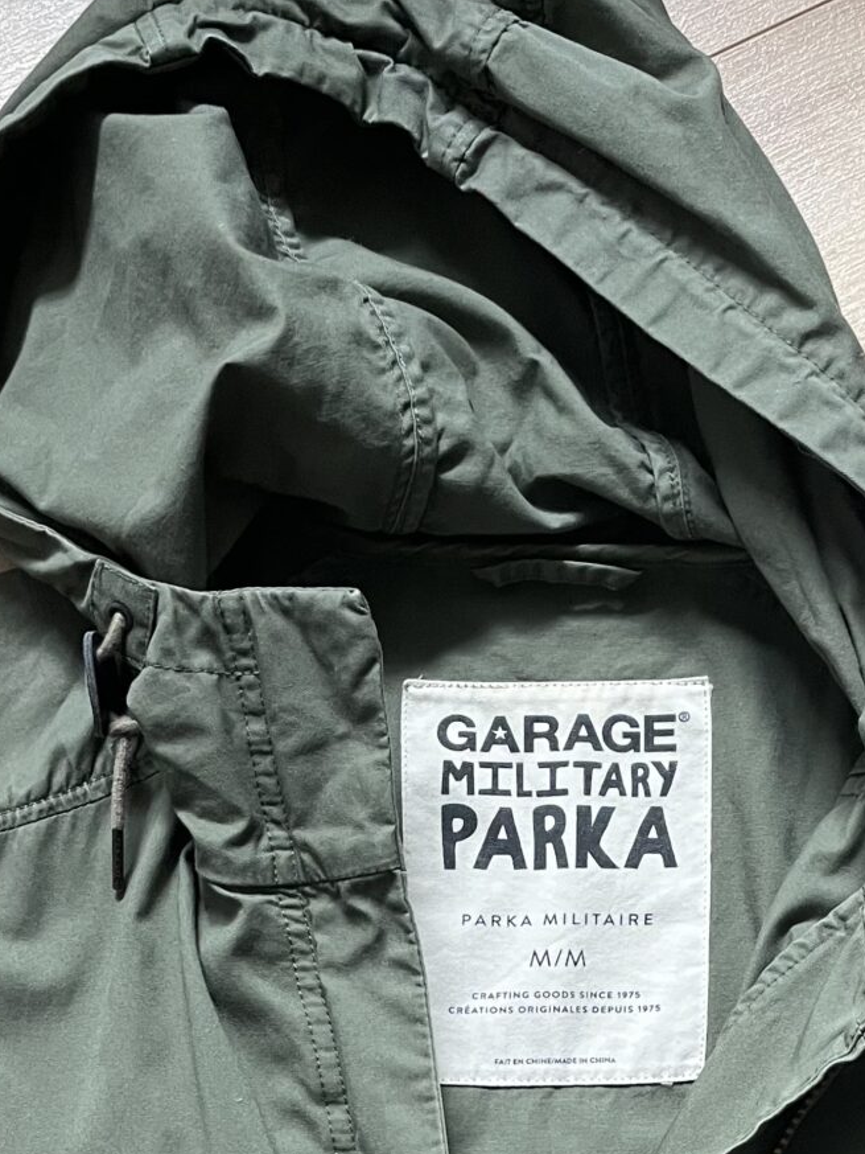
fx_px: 2032
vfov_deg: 29.1
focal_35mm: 61
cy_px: 1215
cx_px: 491
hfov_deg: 24.0
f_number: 1.6
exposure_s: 1/60
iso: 200
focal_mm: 4.2
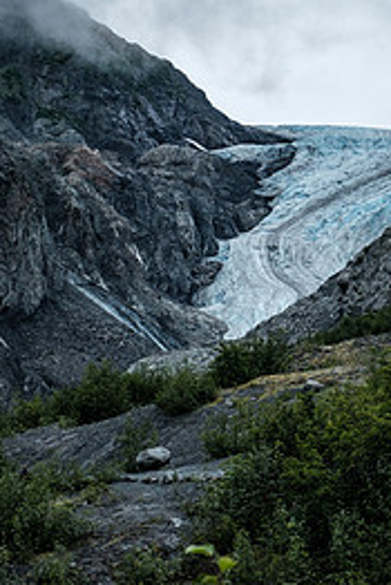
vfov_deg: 18.4
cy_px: 125
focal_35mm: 110
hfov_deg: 12.4
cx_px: 295
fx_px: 1790
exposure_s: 1/1500
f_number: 5.6
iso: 320
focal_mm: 42.7
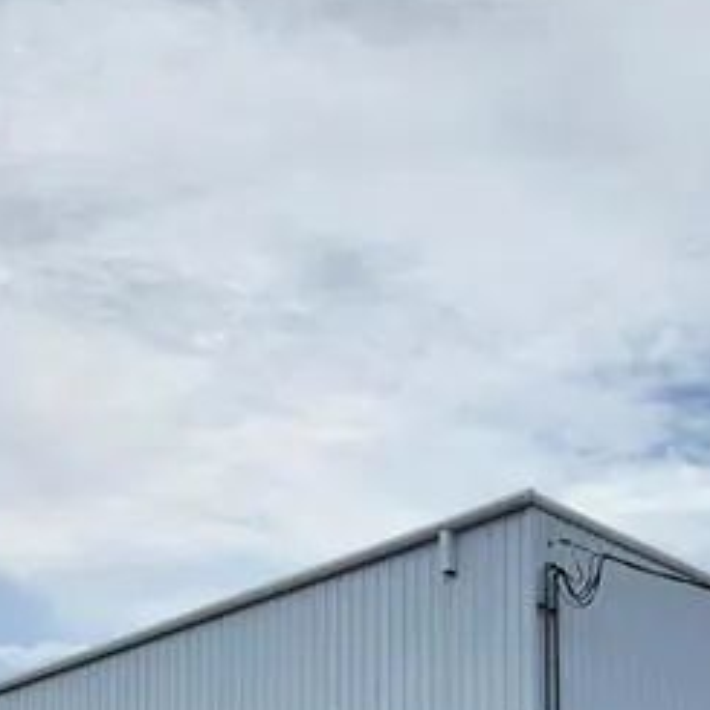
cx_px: 200
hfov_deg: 20.3
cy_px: 887
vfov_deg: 19.1
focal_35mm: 85
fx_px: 1972
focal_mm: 5.4
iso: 20
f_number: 1.8
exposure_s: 1/3455
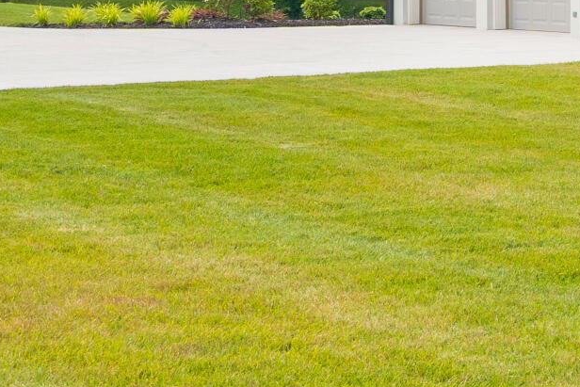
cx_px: 1275
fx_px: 2433
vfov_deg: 8.9
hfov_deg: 11.7
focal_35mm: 151
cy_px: -184
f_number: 7.1
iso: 320
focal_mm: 31
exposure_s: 1/320
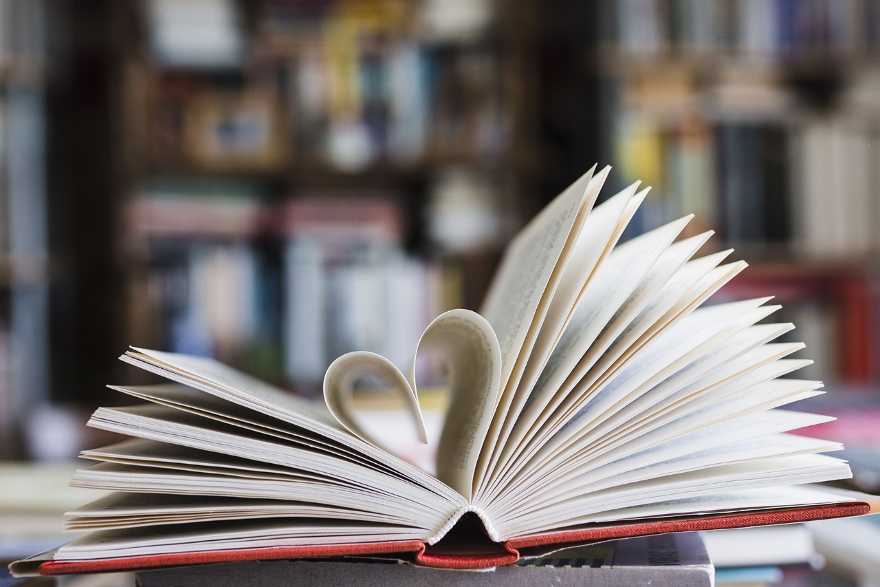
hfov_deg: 37.9
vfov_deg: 25.7
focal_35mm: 52
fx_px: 1283
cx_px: 440
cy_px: 294
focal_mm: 35
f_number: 2.5
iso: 320
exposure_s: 1/125
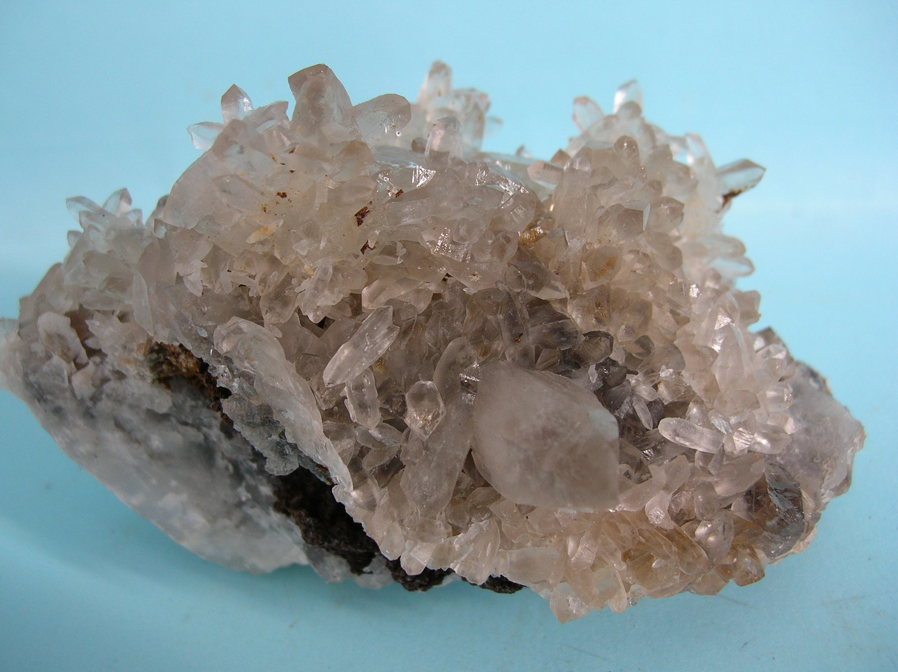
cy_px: 336
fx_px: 933
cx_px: 449
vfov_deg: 39.6
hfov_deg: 51.4
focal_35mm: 36
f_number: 2.7
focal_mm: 6
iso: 50
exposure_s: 1/64.8
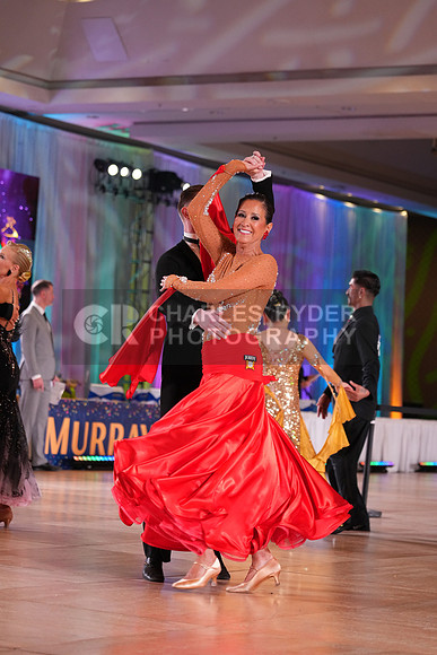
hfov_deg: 13.0
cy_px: 328
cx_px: 218
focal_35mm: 105
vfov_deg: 19.5
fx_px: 1911
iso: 2500
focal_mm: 105
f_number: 4
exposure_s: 1/400
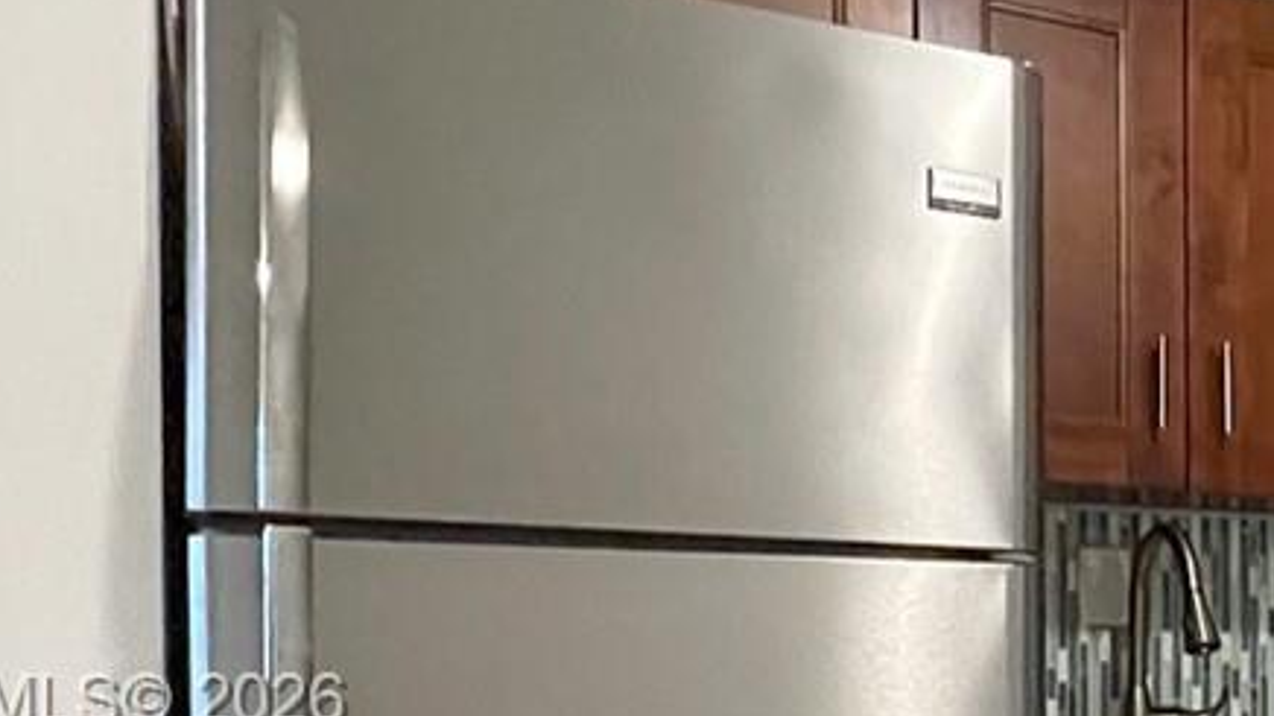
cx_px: 1774
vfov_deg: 22.2
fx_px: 1756
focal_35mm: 52
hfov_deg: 29.4
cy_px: 706
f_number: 2.4
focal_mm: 1.54
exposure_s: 1/40
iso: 1000
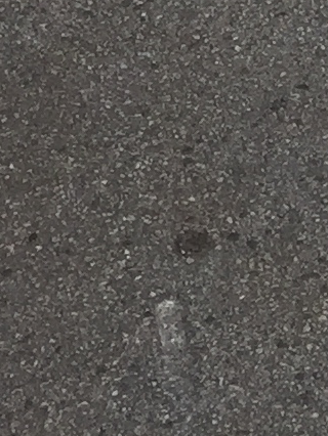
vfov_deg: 7.9
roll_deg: -1.4
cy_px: -808
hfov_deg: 6.3
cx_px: 851
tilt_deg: -14.0
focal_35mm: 222
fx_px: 2802
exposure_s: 1/824
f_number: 2.2
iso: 32
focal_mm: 4.15
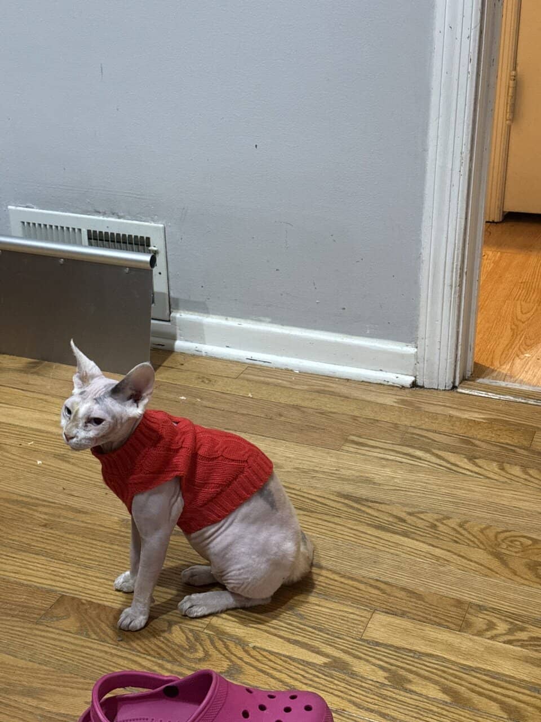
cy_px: 361
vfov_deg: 39.7
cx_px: 270
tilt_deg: -24.9
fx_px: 1000
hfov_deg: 30.3
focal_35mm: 48
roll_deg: +0.6
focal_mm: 6.76
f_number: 1.78
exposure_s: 1/40
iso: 320
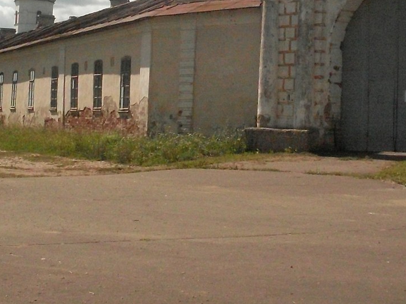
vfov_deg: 19.1
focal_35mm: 76
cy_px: 40
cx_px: 222
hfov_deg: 25.6
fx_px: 892
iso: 400
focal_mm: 6.3
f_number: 8.4
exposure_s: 1/1500
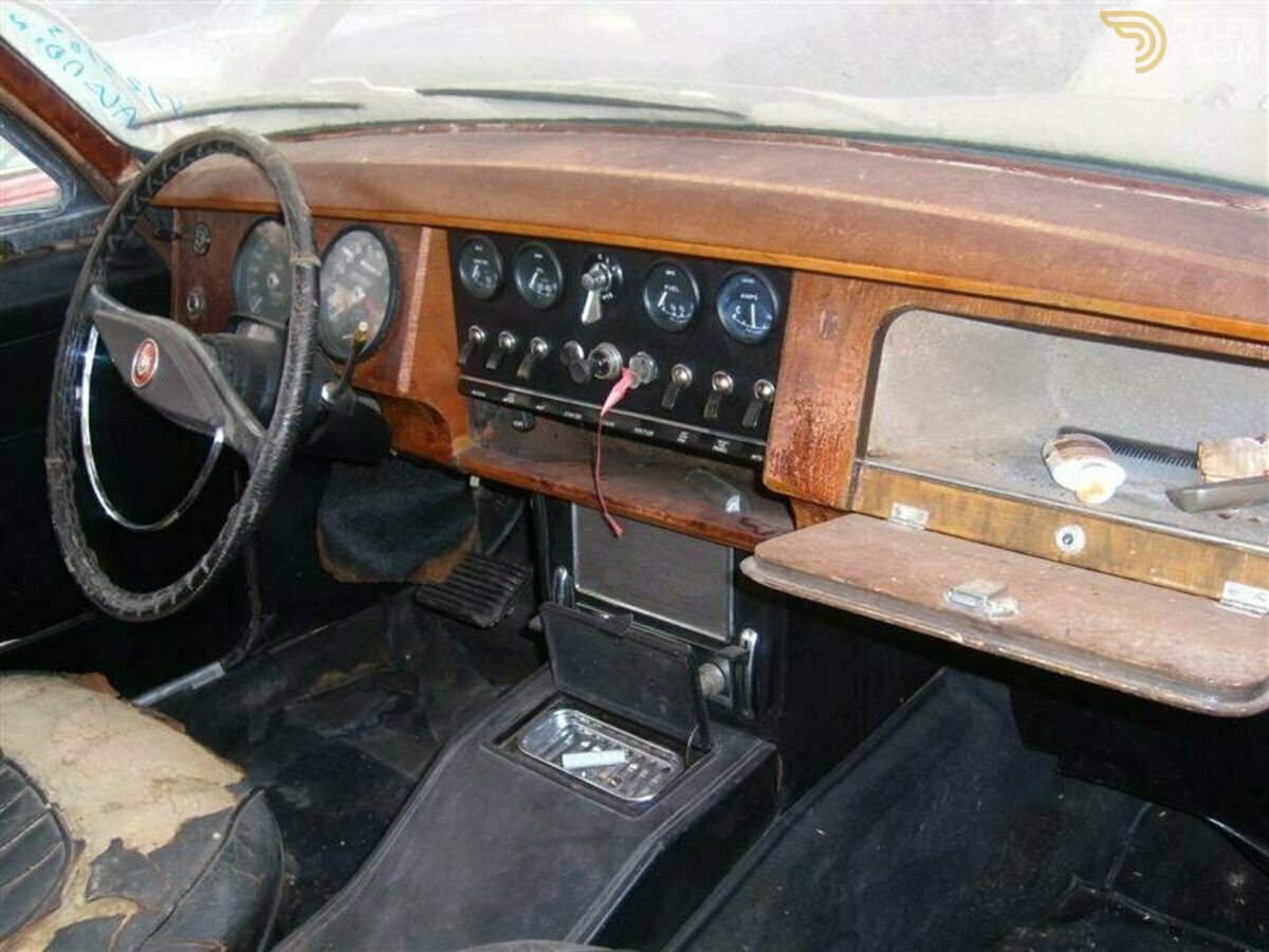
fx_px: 1283
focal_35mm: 35
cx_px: 634
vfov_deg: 40.7
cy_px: 476
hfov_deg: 52.6
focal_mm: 5.8
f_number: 2.8
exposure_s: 1/30
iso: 50
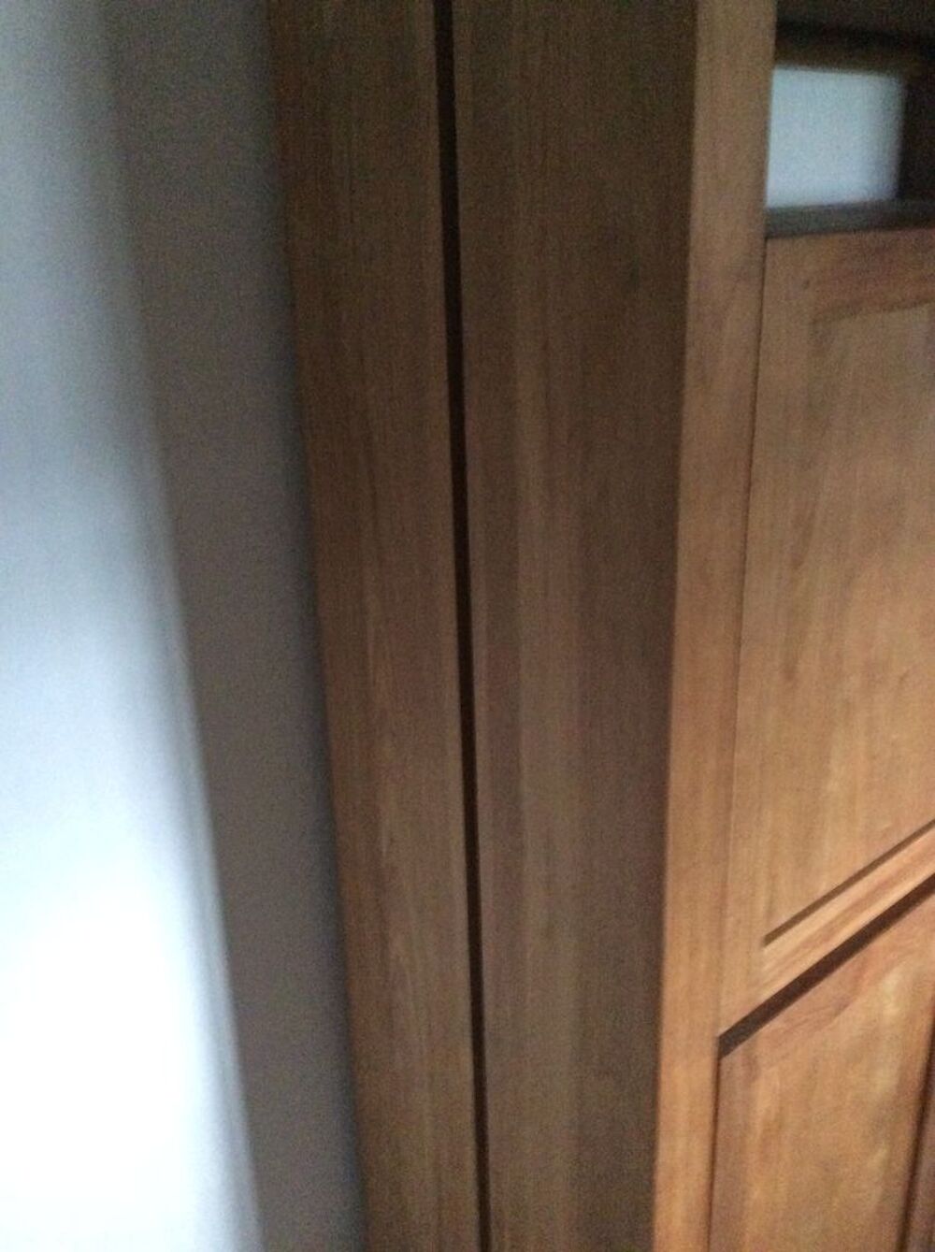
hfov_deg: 44.1
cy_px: 626
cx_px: 468
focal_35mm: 32
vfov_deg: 56.9
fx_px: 1156
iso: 500
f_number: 2.4
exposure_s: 1/17
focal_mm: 3.3
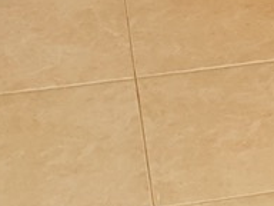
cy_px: -356
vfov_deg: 7.7
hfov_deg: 10.8
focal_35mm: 173
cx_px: 465
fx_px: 1369
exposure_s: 1/25
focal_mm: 4.2
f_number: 1.7
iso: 160
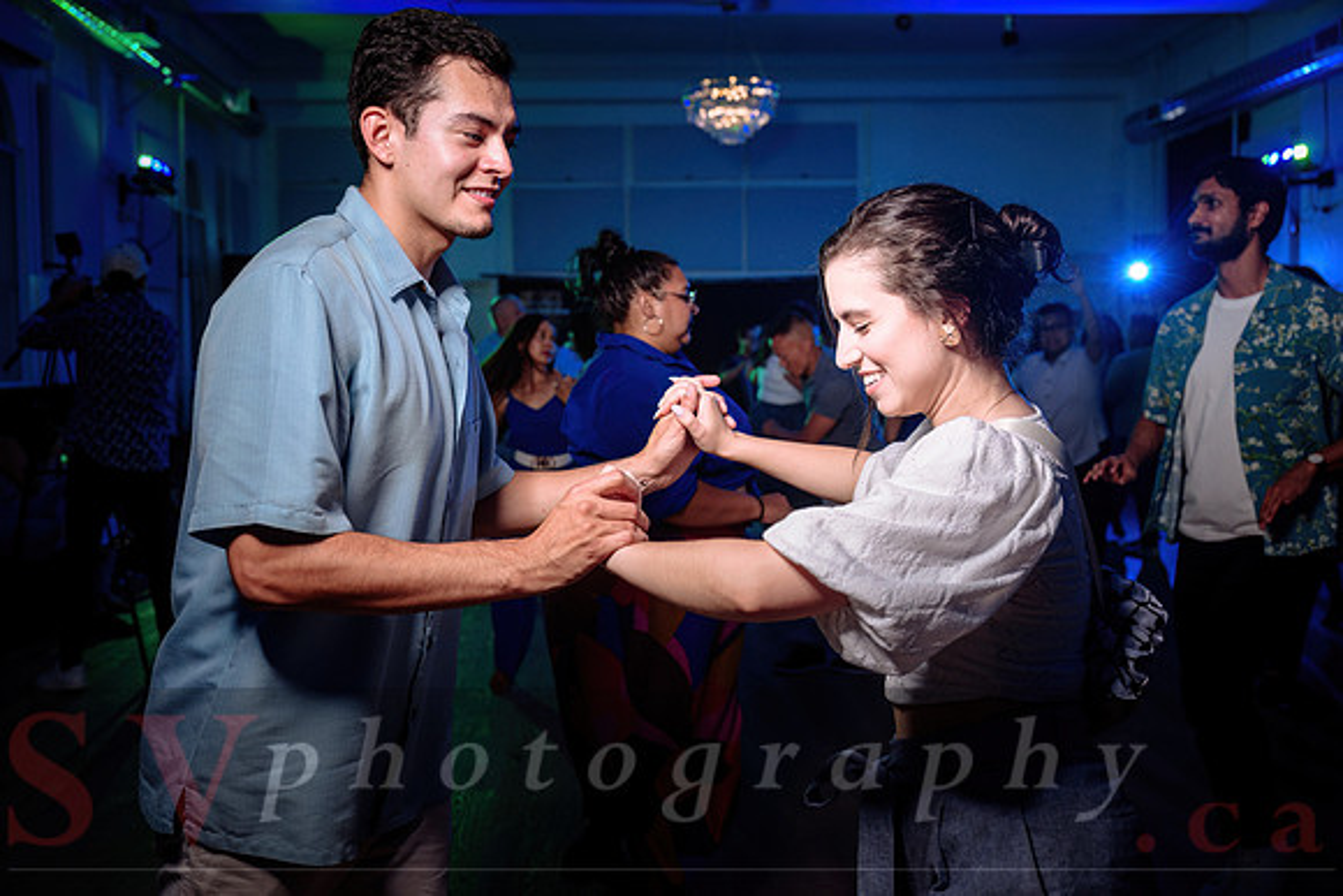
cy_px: 448
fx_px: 1381
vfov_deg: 36.0
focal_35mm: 37
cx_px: 672
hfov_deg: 51.9
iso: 800
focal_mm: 37
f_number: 4
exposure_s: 1/125
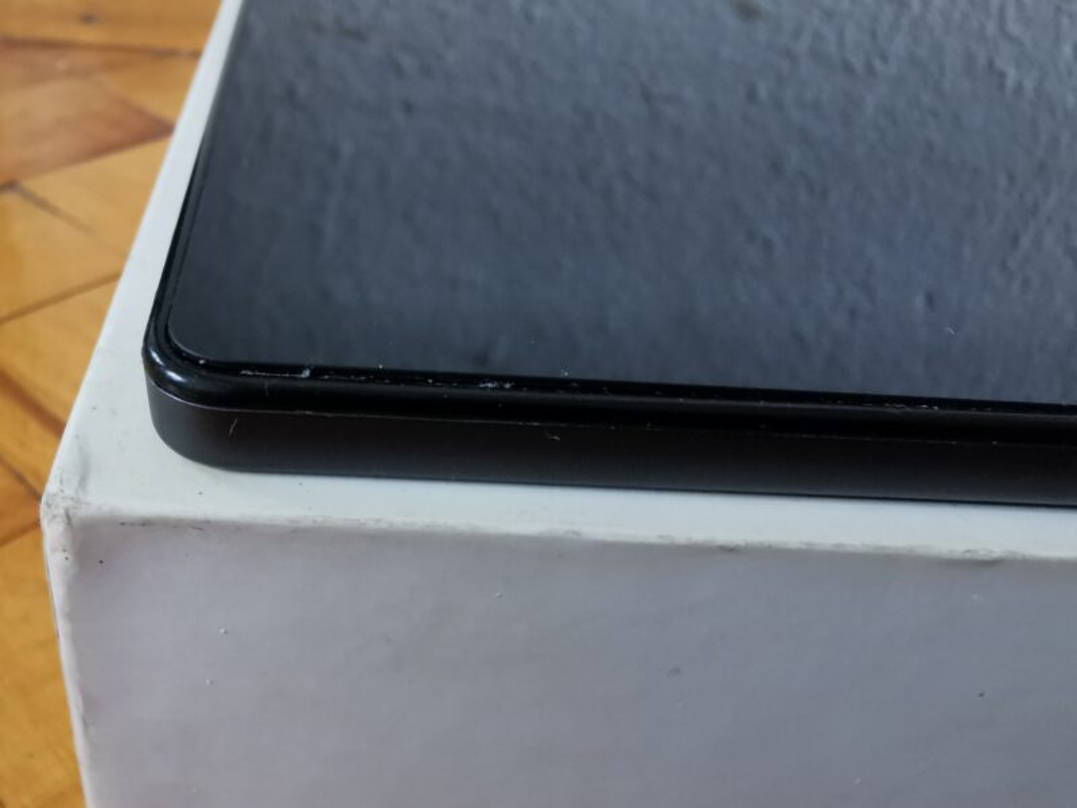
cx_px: 538
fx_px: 809
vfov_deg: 53.1
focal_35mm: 26
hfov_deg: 67.3
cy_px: 404
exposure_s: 1/20
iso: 500
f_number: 2.2
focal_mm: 2.35
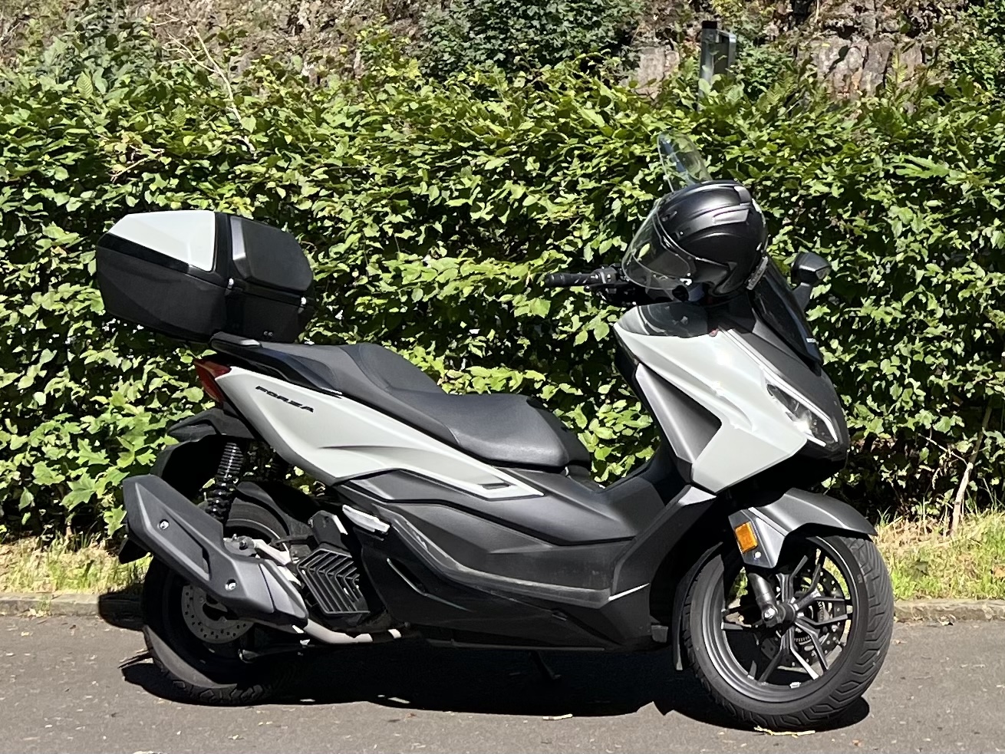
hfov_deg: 67.3
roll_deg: -1.4
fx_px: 755
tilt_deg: +3.6
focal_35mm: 26
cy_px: 377
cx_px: 502
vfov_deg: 53.1
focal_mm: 5.7
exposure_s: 1/2008
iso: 50
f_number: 1.5
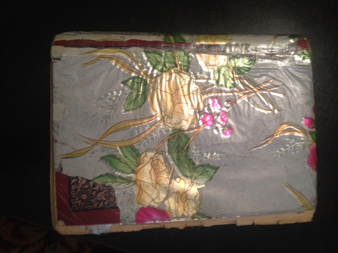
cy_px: 126
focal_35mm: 35
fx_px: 342
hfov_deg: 52.6
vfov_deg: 40.7
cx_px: 169
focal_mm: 4.28
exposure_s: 1/20
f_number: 2.4
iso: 250
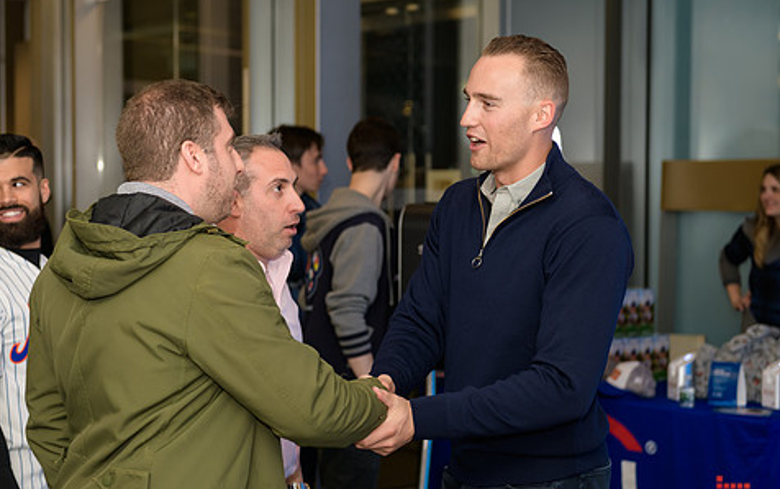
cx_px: 357
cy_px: 244
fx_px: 1531
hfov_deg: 28.6
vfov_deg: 18.1
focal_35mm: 72
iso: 400
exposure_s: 1/125
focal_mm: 58
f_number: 3.2
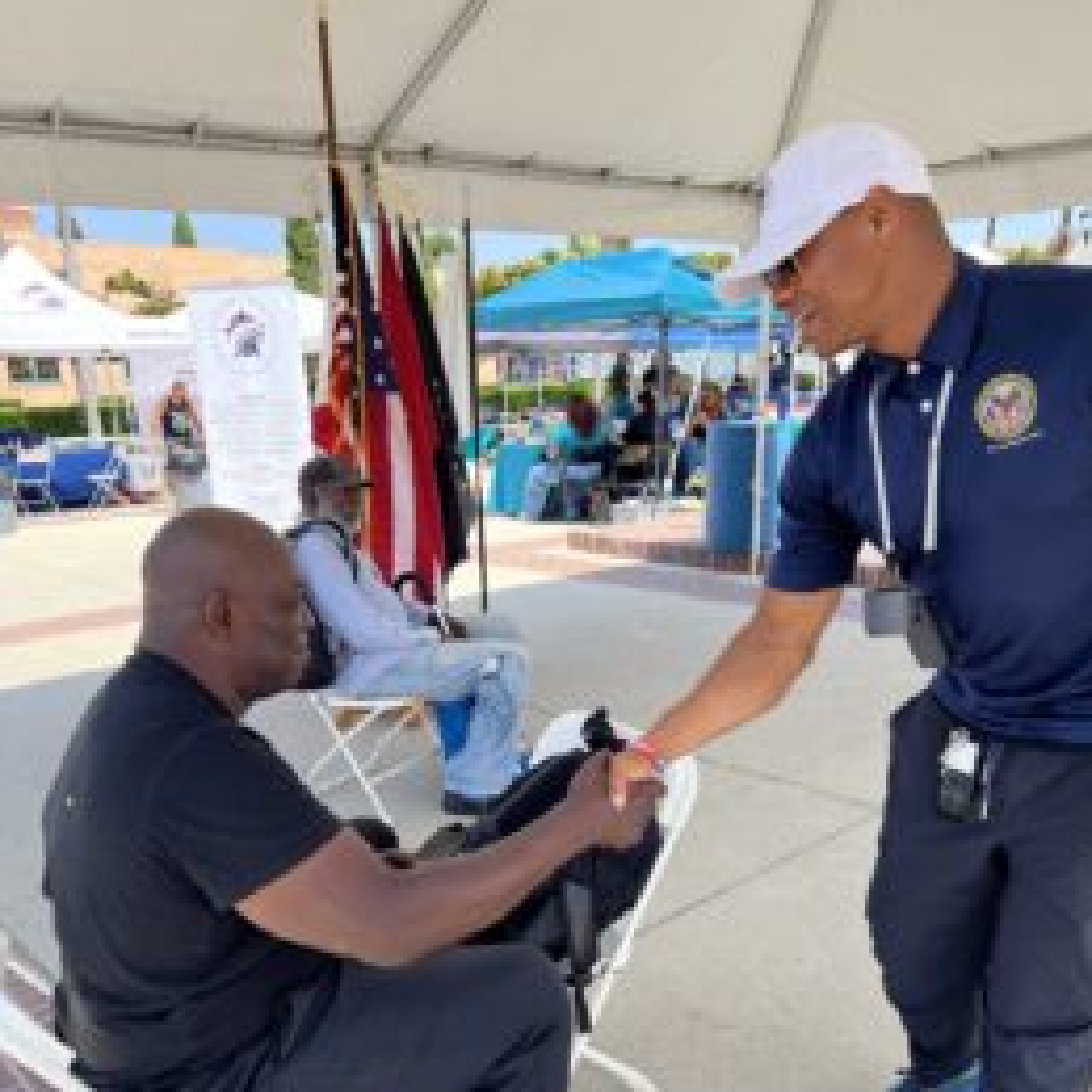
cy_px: 718
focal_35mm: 31
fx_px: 1106
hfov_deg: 52.5
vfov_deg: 51.7
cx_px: 548
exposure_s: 1/965
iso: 50
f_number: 1.5
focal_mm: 5.7
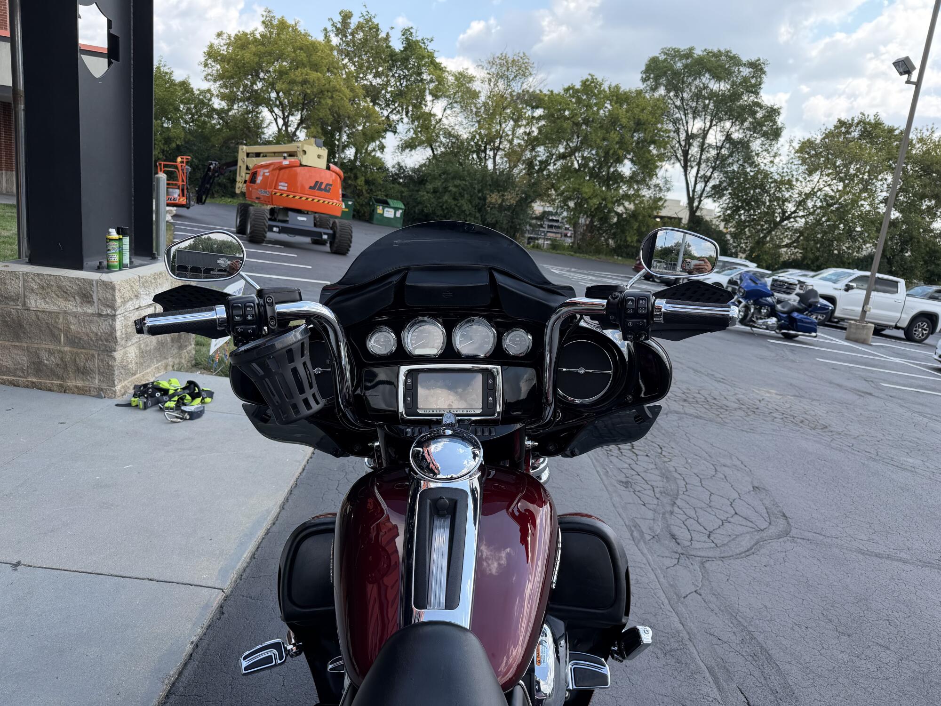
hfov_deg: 71.6
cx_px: 470
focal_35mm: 24
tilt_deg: -12.6
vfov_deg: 56.8
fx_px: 652
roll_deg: -6.0
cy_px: 353
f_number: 1.78
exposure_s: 1/1410
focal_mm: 6.76
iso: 80
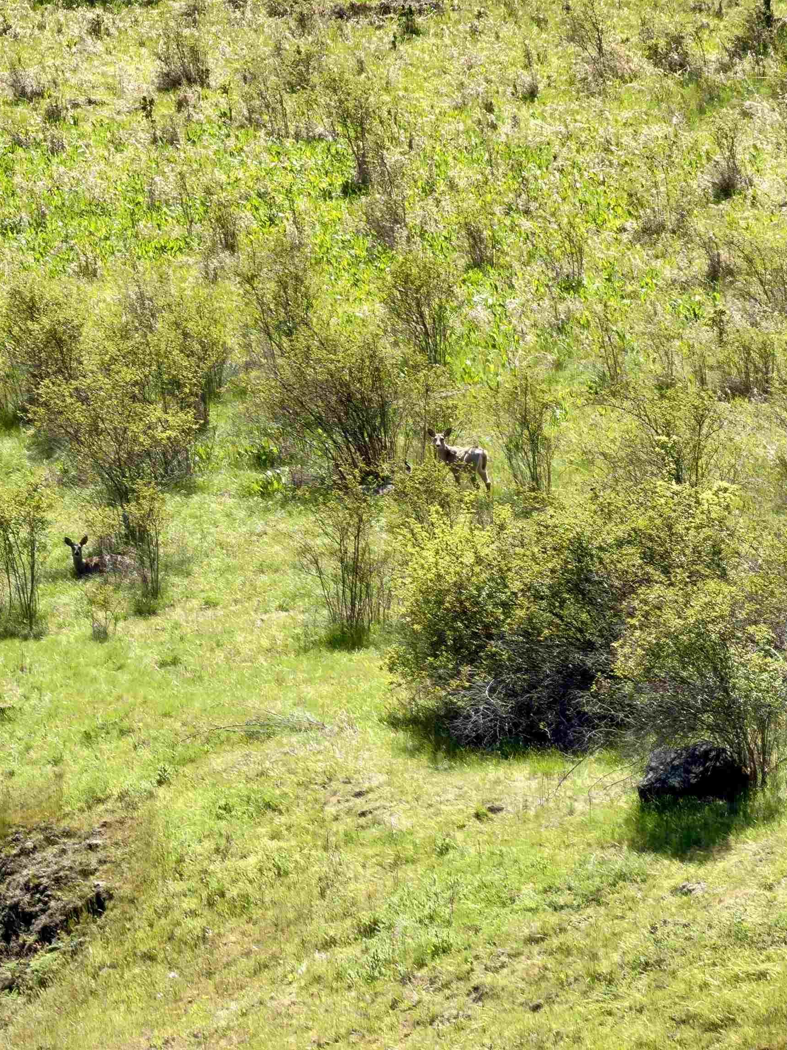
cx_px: 304
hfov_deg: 5.6
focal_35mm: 267
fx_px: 8093
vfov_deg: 7.4
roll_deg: +2.7
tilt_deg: -7.8
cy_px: 525
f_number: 2.8
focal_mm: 16.89
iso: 50
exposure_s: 1/590
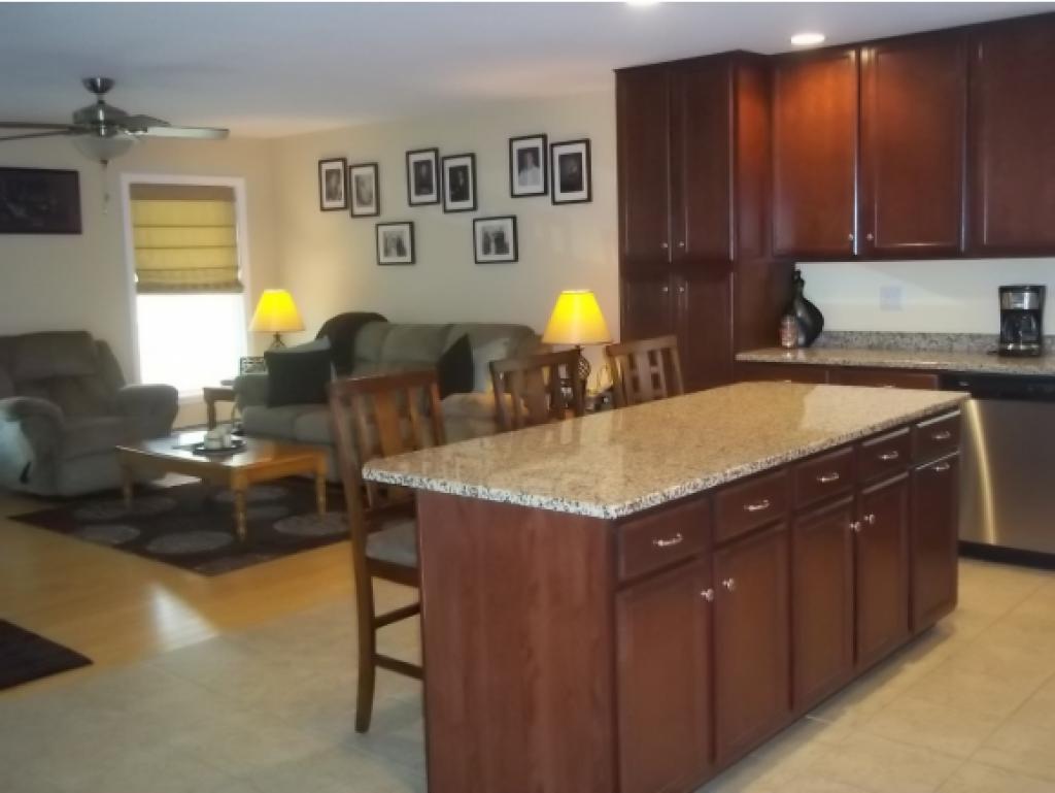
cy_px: 396
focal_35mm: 36
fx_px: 1098
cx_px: 528
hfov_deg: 51.3
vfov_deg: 39.7
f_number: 3.1
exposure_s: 1/30
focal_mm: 6.5
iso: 400
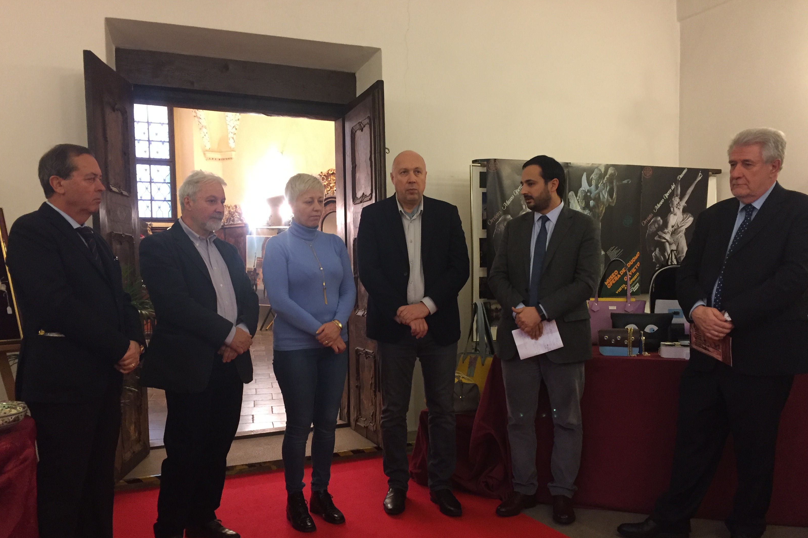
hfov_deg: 60.3
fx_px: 696
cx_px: 397
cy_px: 309
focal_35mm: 31
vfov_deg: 42.2
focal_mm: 4.15
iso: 250
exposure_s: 1/20
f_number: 2.2
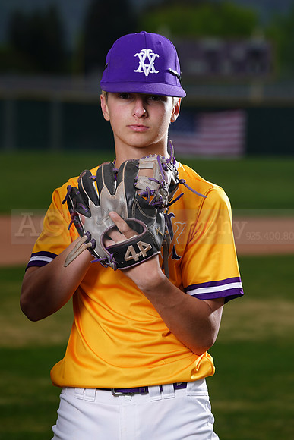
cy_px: 220
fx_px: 3024
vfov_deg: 8.3
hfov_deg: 5.6
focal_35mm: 247
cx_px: 147
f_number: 8
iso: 100
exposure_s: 1/250
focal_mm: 247
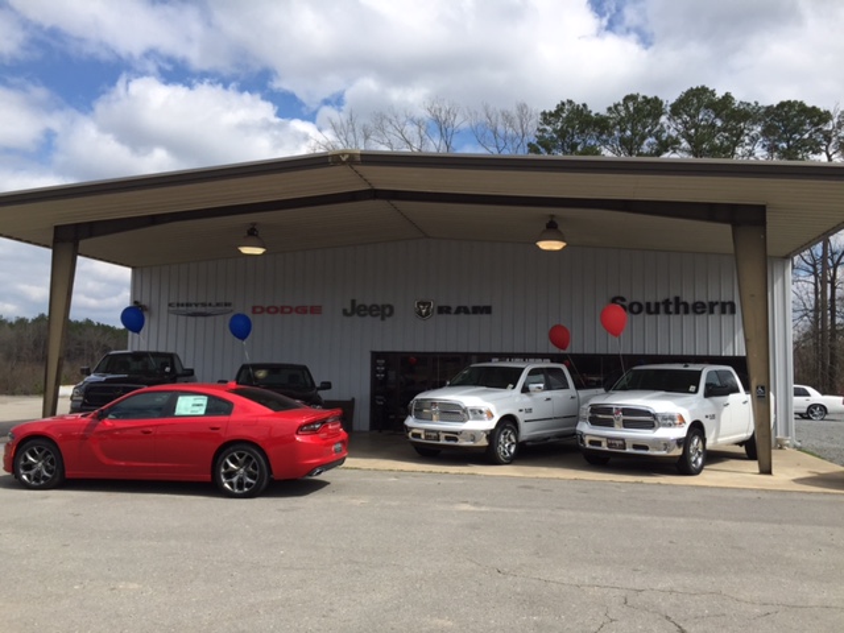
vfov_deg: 48.2
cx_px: 422
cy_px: 316
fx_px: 707
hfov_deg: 61.7
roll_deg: -2.5
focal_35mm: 29
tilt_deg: +2.7
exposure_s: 1/2475
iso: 32
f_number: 2.2
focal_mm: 4.15
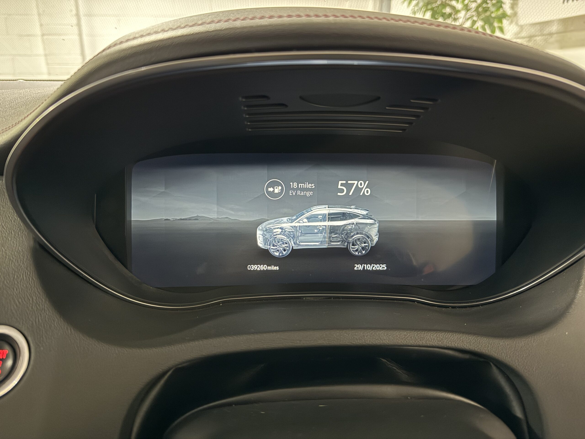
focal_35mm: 24
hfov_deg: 71.6
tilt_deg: -18.2
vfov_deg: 56.8
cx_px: 292
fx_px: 406
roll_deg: -0.4
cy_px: 220
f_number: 1.78
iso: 1600
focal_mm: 6.76
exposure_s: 1/20
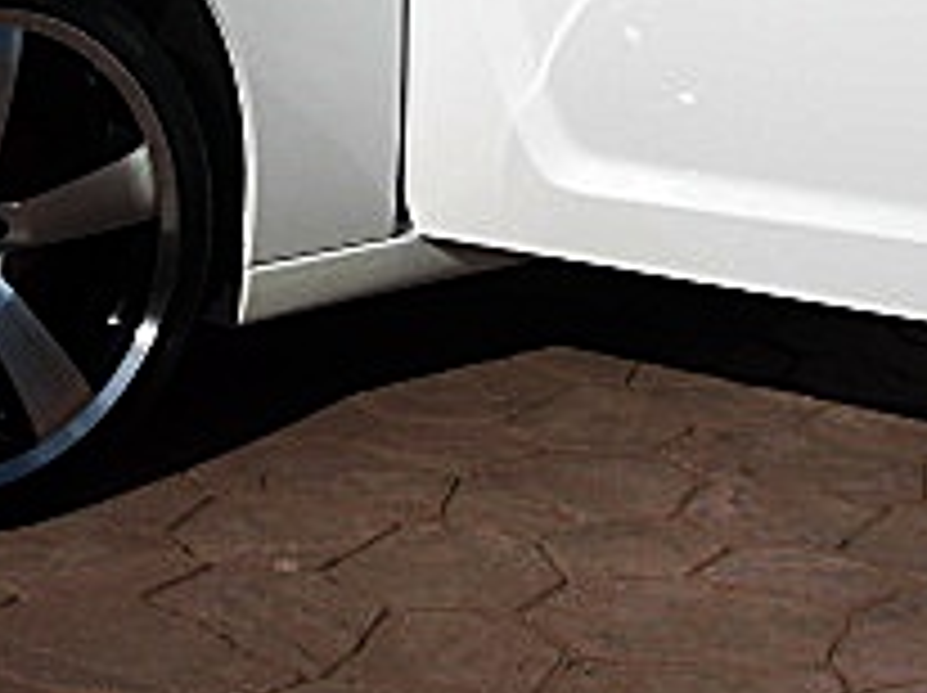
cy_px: 32
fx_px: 2996
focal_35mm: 112
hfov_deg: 17.5
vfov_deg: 13.1
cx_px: 266
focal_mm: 6.3
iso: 50
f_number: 7.9
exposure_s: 1/250
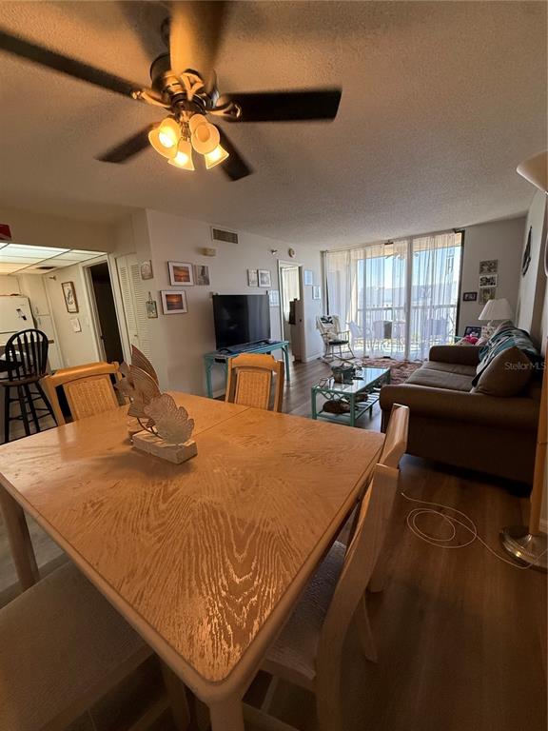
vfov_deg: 102.1
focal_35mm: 14
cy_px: 366
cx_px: 274
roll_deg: +3.2
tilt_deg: -11.0
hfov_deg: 85.7
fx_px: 296
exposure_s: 1/120
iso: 320
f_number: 2.2
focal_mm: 2.22
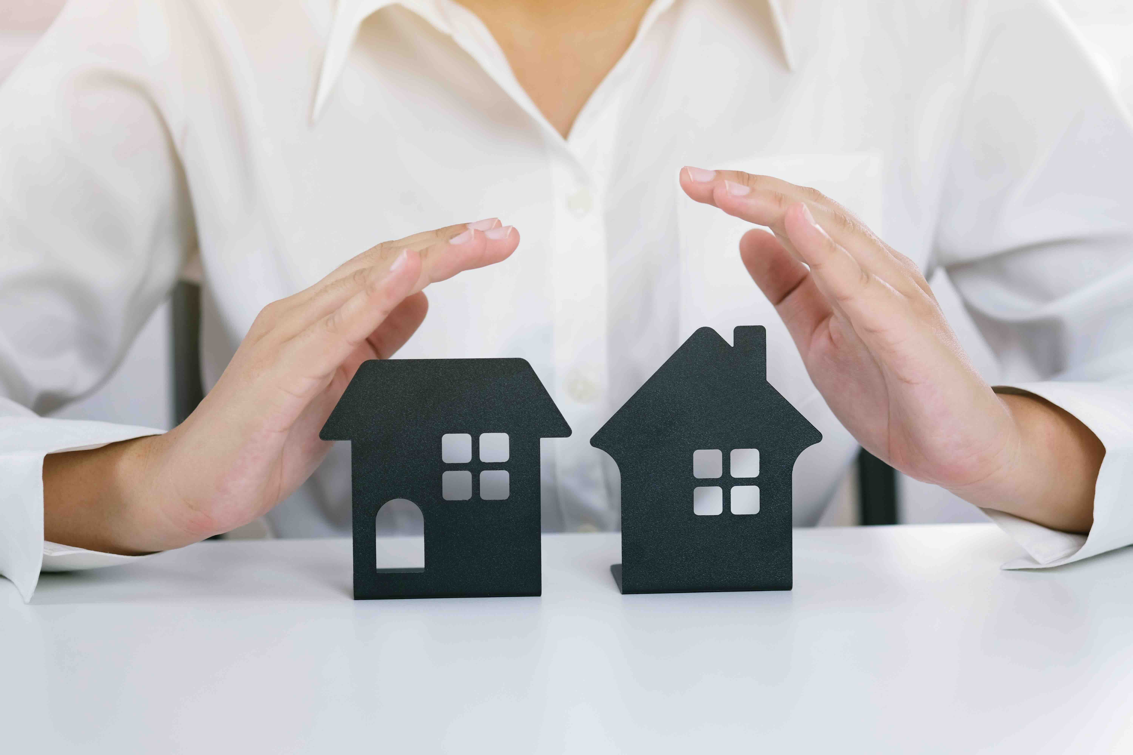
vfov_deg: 15.2
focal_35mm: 90
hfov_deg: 22.6
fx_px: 2832
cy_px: 378
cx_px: 566
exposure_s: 1/160
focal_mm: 60
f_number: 2.8
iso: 320
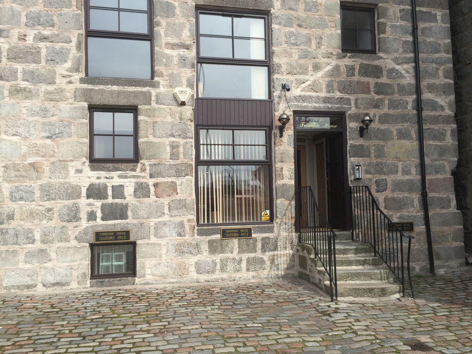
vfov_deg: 48.2
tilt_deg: +4.0
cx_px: 236
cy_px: 177
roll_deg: +0.1
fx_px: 396
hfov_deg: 61.6
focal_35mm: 29
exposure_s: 1/1276
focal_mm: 4.15
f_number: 2.2
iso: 32
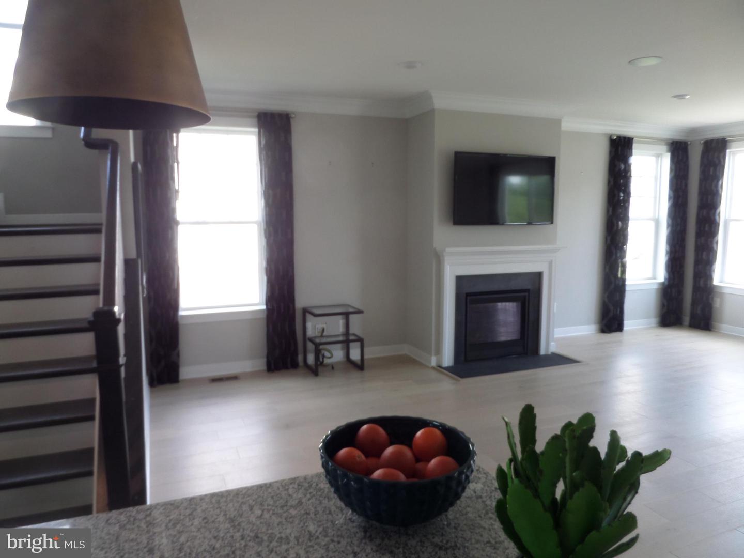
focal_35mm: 24
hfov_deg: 71.6
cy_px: 279
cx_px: 372
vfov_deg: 56.8
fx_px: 516
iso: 100
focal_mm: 4
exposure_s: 1/45
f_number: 3.2
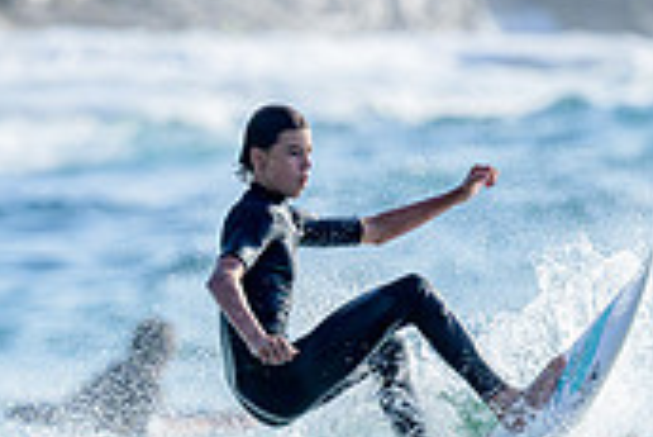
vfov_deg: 0.5
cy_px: 674
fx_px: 48833
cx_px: 235
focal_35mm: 2690
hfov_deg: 0.8
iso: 320
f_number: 6.3
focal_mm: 800
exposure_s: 1/2000
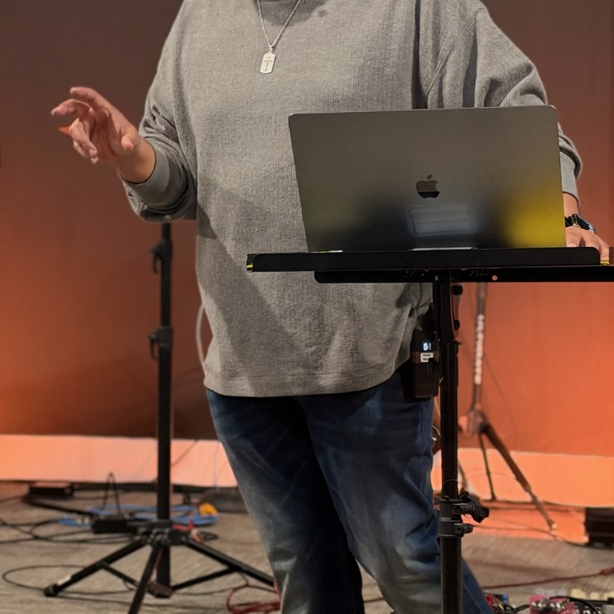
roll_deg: +0.9
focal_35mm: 105
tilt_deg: +0.2
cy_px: 225
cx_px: 262
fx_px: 2107
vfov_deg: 16.6
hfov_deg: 16.6
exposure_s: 1/30
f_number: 1.48
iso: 320
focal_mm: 6.93
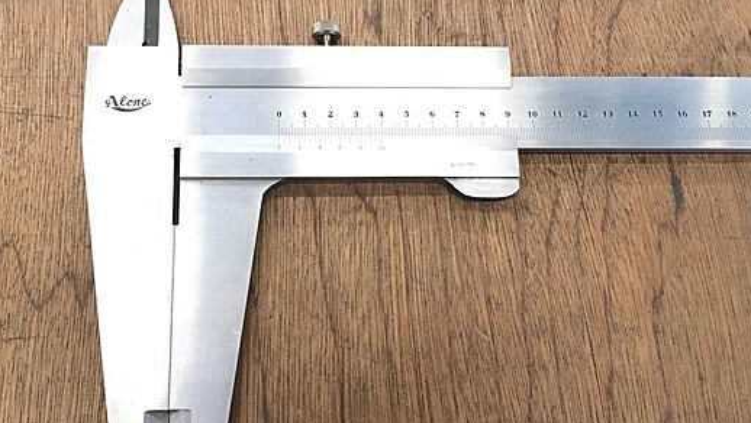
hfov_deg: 51.4
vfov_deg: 30.4
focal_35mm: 39
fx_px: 777
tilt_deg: -74.5
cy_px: 174
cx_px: 316
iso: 50
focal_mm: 4.15
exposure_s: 1/30
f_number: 2.2
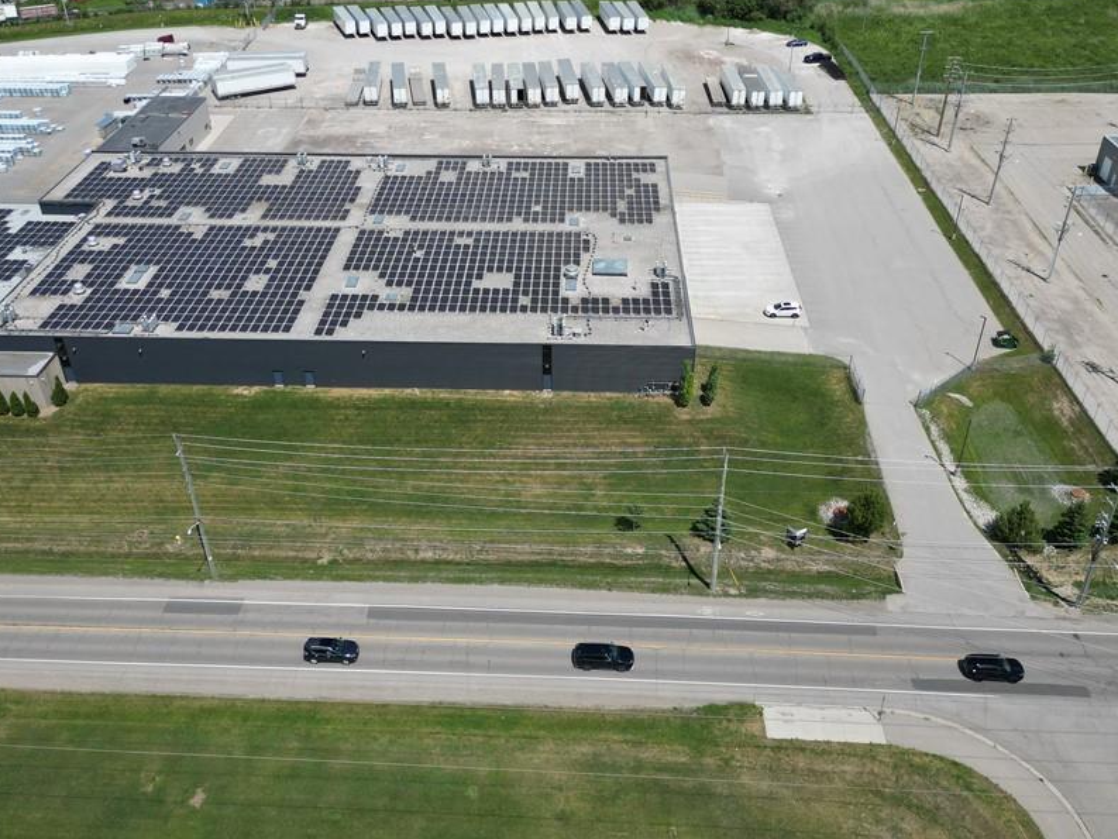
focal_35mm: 31
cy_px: 344
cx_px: 532
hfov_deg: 58.3
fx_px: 1001
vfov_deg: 45.3
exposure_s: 1/4000
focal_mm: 6.72
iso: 110
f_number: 1.7
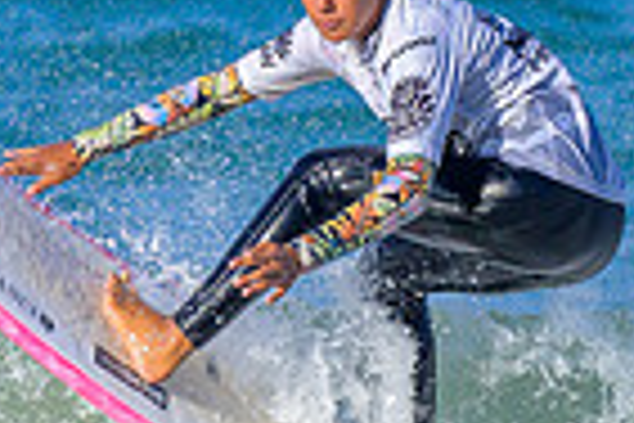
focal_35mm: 4532
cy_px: 360
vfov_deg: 0.3
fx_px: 79807
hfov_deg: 0.5
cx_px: 384
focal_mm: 800
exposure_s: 1/2000
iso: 360
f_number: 6.3
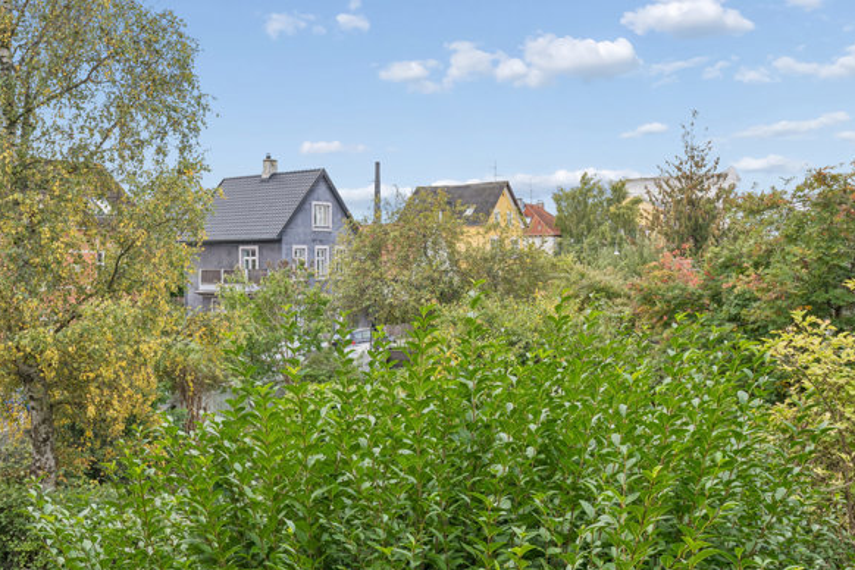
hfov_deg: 56.8
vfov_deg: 40.0
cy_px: 297
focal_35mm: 33
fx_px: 784
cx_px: 344
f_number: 9
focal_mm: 24
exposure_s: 1/60
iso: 160
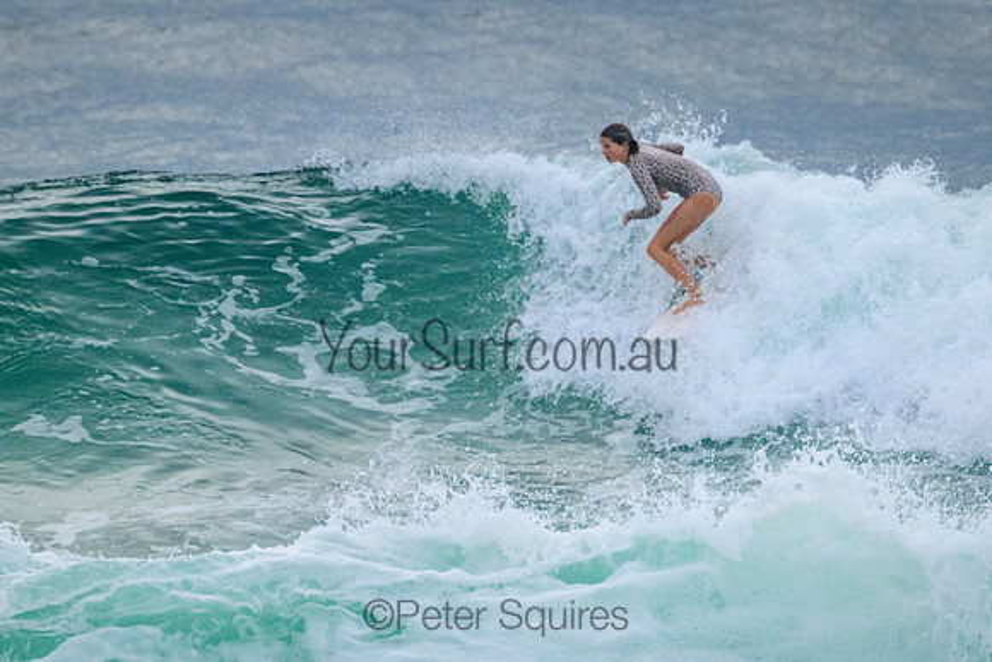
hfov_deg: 1.9
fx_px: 30308
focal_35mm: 1100
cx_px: 624
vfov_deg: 1.3
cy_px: 320
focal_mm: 800
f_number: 11
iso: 2800
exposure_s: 1/2000
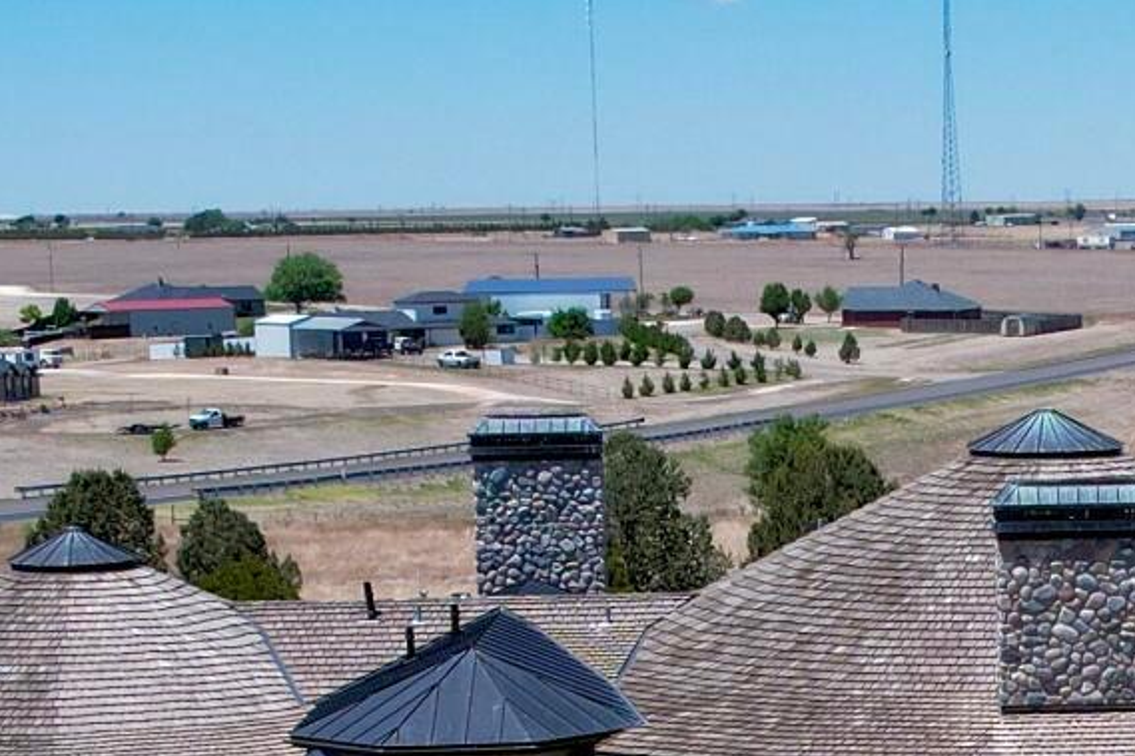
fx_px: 3656
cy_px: 1063
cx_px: 1075
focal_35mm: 116
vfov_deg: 11.4
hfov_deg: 17.3
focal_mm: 8.38
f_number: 2.8
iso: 110
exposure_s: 1/2500
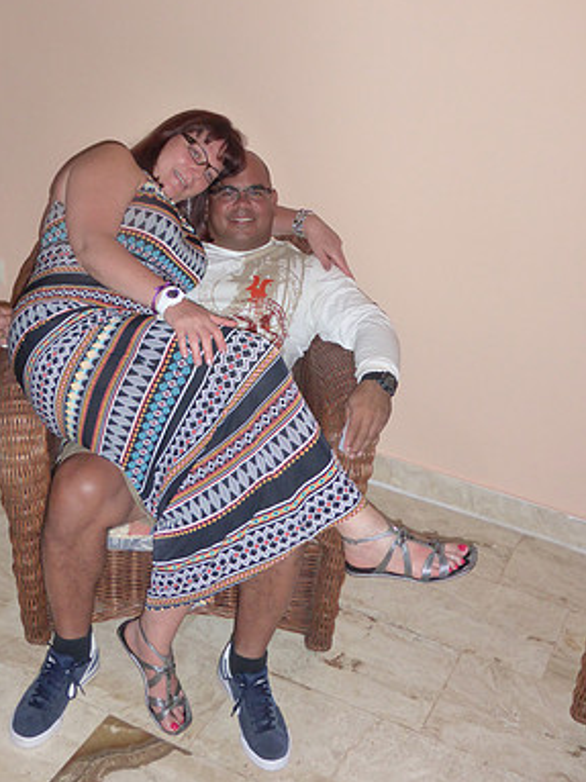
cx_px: 244
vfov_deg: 40.3
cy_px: 333
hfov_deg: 30.8
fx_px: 1061
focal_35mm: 47
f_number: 3.9
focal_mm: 6.9
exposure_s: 1/60
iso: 500
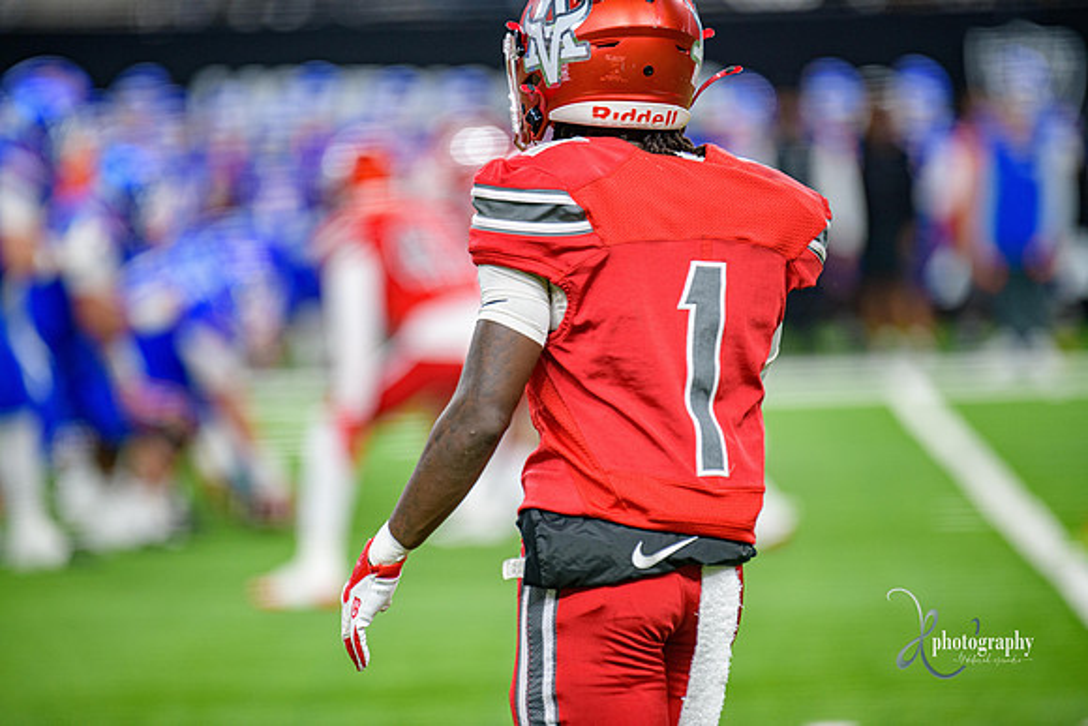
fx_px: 9068
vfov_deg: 4.6
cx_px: 544
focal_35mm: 300
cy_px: 363
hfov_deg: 6.9
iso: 1000
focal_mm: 300
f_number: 2.8
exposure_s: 1/400
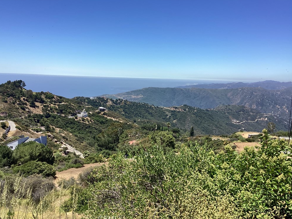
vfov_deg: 44.2
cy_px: 110
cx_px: 143
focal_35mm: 32
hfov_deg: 56.8
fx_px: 270
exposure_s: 1/1733
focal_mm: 3.3
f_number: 2.4
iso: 25
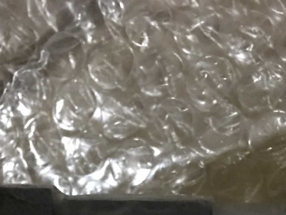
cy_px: 310
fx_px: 735
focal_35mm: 89
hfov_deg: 22.0
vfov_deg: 15.5
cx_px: 177
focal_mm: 4.15
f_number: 2.2
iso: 125
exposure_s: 1/4
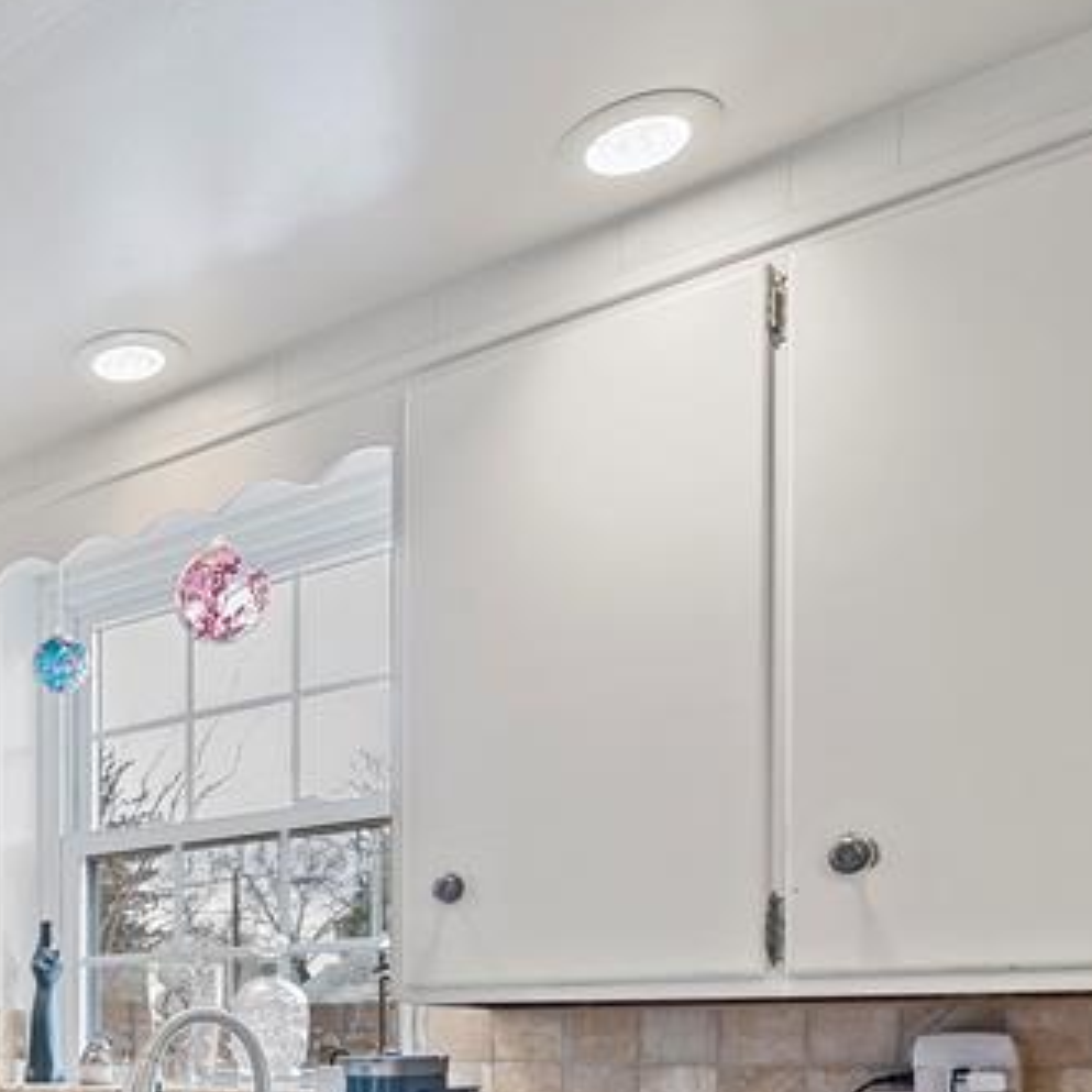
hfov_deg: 36.9
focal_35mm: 39
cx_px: -74
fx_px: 1392
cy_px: 1094
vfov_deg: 38.1
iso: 320
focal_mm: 14
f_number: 9
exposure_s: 1/3
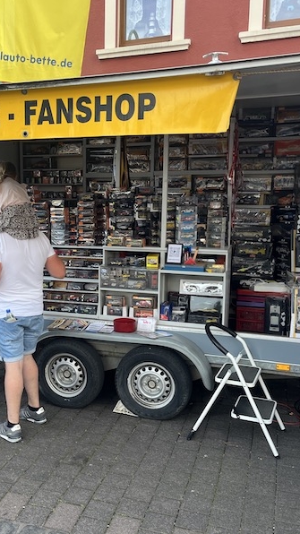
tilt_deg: -7.7
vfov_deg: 52.8
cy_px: 266
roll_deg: -0.8
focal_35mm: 38
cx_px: 59
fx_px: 538
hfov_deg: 30.4
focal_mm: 5.1
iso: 32
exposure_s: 1/122
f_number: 1.6
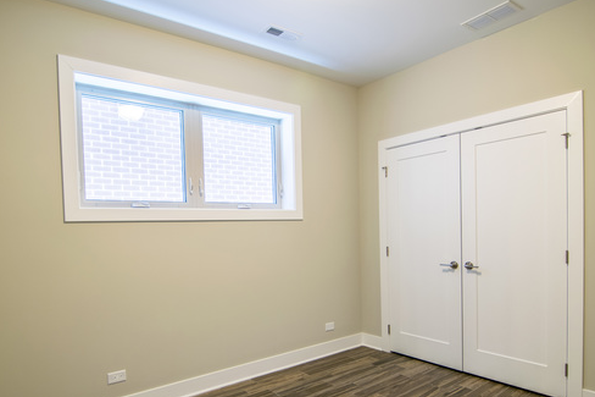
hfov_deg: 79.5
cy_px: 245
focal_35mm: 22
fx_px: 358
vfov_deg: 57.3
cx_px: 287
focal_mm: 11
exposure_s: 1/13
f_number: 2.8
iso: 200
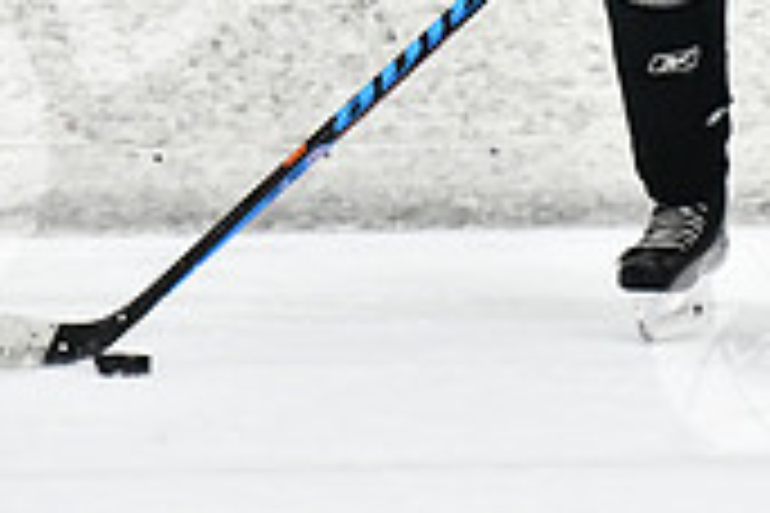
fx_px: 19092
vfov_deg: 1.5
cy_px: -317
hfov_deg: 2.3
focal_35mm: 893
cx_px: 644
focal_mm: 175
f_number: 2.8
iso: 6400
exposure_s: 1/1600
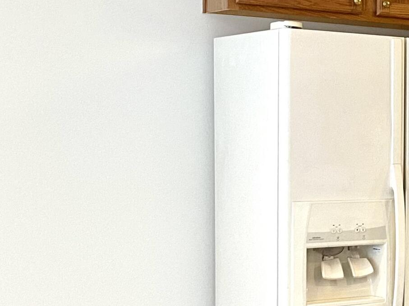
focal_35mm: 86
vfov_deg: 17.1
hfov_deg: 19.4
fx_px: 1016
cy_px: 204
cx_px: 640
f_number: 1.8
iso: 160
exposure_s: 1/60
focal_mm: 4.25
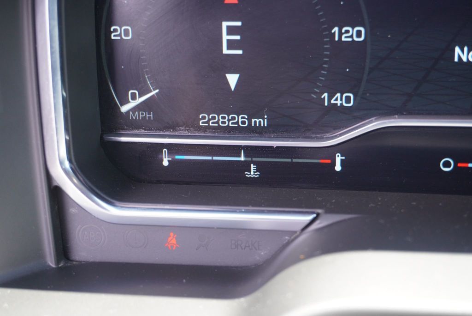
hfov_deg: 31.2
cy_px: 158
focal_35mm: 64
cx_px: 236
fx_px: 846
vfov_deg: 21.1
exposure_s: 1/80
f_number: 5.6
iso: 640
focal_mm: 43
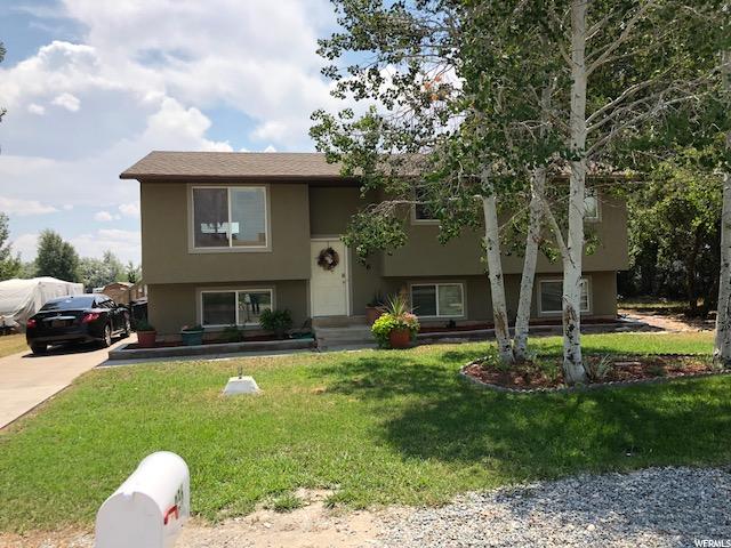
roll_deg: +2.2
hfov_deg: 63.4
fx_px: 591
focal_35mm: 28
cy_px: 274
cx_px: 366
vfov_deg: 49.7
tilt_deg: -0.2
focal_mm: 3.99
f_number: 1.8
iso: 20
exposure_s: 1/1656
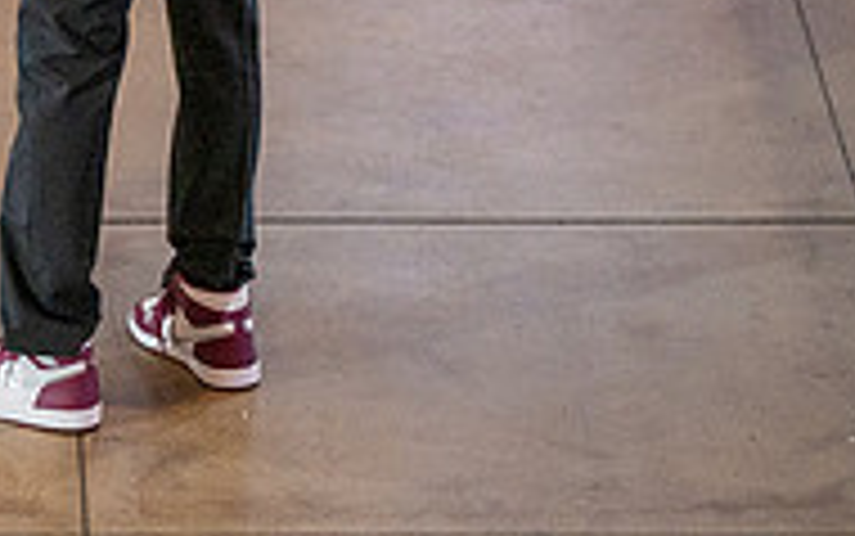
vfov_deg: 3.8
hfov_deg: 6.1
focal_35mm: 342
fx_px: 7974
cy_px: -273
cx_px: -45
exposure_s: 1/200
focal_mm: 110
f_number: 4
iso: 2000
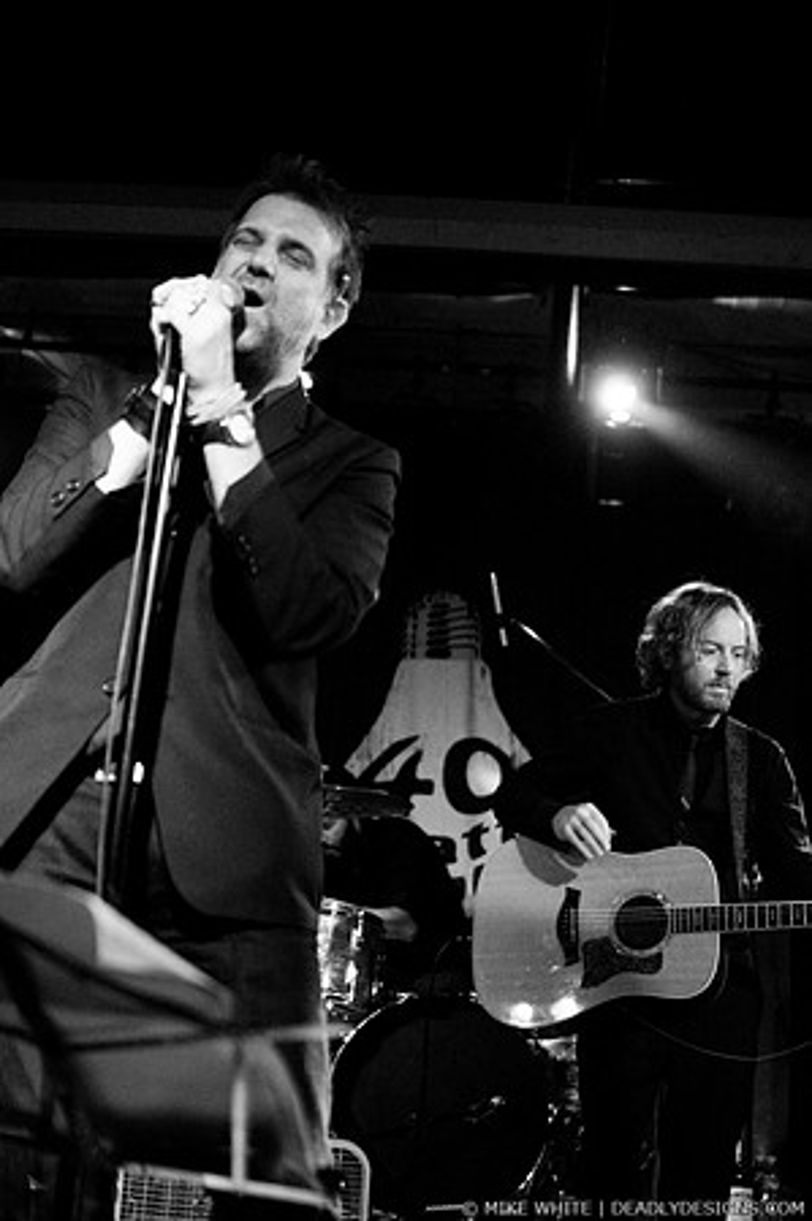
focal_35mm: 45
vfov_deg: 43.6
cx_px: 406
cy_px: 610
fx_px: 1526
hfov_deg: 29.8
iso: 1000
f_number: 1.8
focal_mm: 30
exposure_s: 1/100
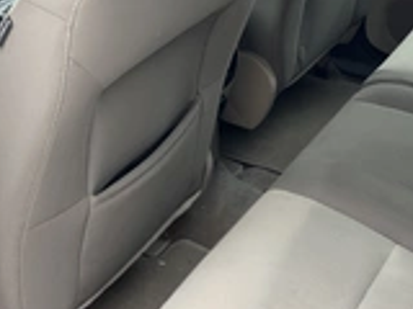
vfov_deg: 22.1
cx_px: 206
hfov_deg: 29.8
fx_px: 776
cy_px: 31
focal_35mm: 65
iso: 50
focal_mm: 5.1
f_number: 1.6
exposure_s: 1/290
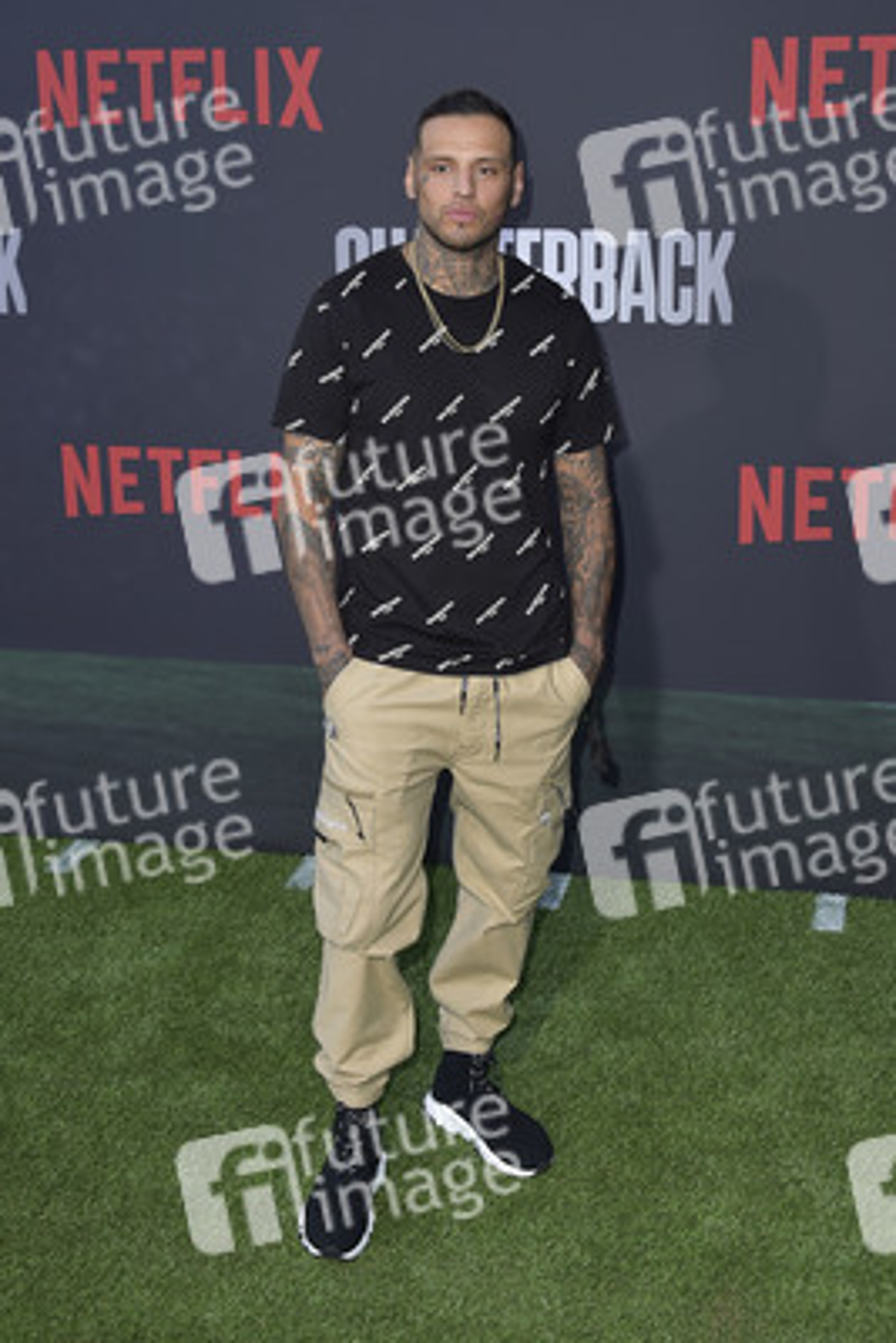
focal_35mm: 38
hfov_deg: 35.1
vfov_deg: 50.7
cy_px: 672
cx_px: 448
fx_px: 1417
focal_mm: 38
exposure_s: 1/250
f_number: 6.3
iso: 320
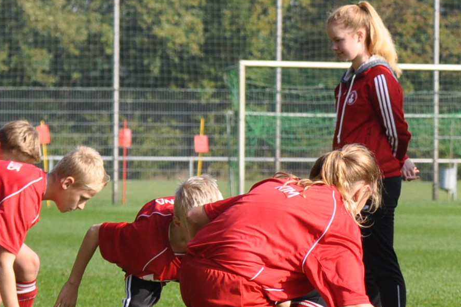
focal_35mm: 378
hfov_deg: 5.4
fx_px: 4841
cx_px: 402
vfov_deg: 3.6
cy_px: 205
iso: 400
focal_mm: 70
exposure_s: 1/1250
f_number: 5
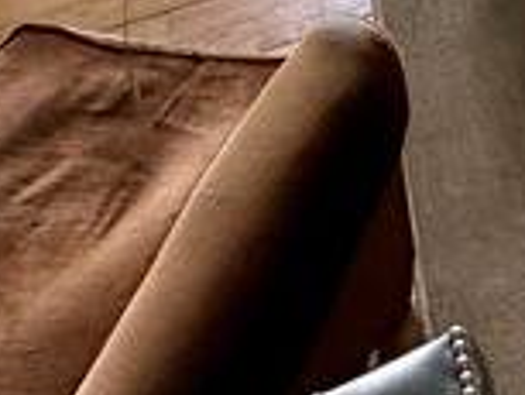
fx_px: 1108
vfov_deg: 13.8
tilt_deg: -20.6
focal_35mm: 73
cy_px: -574
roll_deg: +3.5
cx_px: 686
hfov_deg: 23.5
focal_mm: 2.22
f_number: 2.2
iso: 200
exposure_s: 1/99
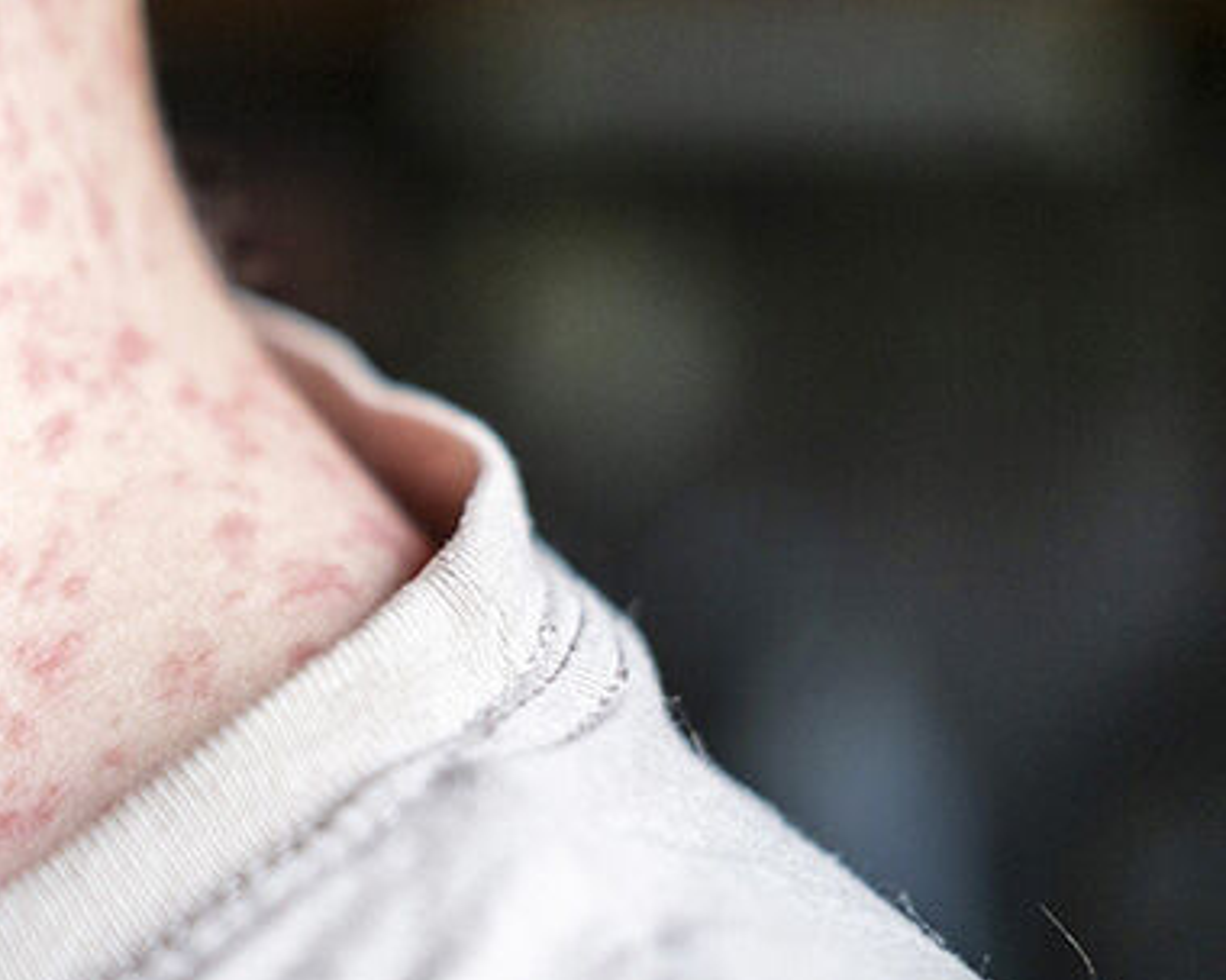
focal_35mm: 102
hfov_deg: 18.3
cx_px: -19
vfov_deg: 15.1
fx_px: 3701
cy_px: 345
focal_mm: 35
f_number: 2.5
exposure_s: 1/400
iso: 400
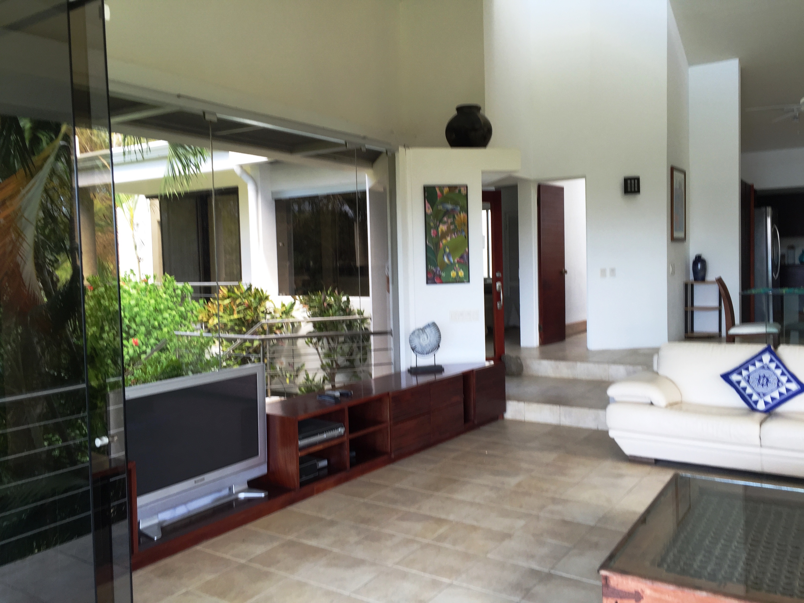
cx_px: 402
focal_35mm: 29
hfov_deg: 61.7
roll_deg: +0.0
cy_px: 302
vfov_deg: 48.2
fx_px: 674
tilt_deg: -3.6
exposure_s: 1/60
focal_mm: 4.15
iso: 32
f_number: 2.2
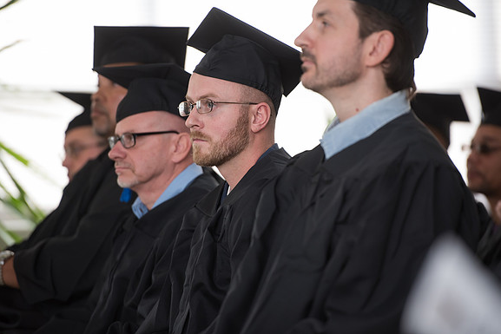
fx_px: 2798
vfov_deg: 6.8
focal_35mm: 201
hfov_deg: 10.2
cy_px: 167
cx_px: 251
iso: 1250
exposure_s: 1/200
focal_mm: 200
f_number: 2.8
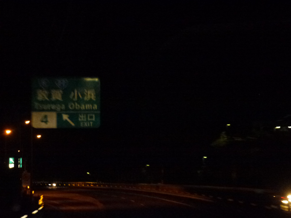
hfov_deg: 12.7
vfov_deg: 9.6
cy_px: 109
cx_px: 146
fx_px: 1303
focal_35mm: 155
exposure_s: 1/8
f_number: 5.3
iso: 1600
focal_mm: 27.7
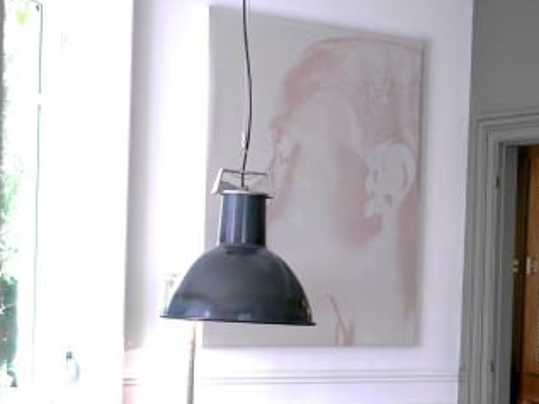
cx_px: 415
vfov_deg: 15.1
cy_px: 358
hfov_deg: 20.1
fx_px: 1511
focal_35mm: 97
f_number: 1.8
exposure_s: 1/125
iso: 100
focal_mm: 20
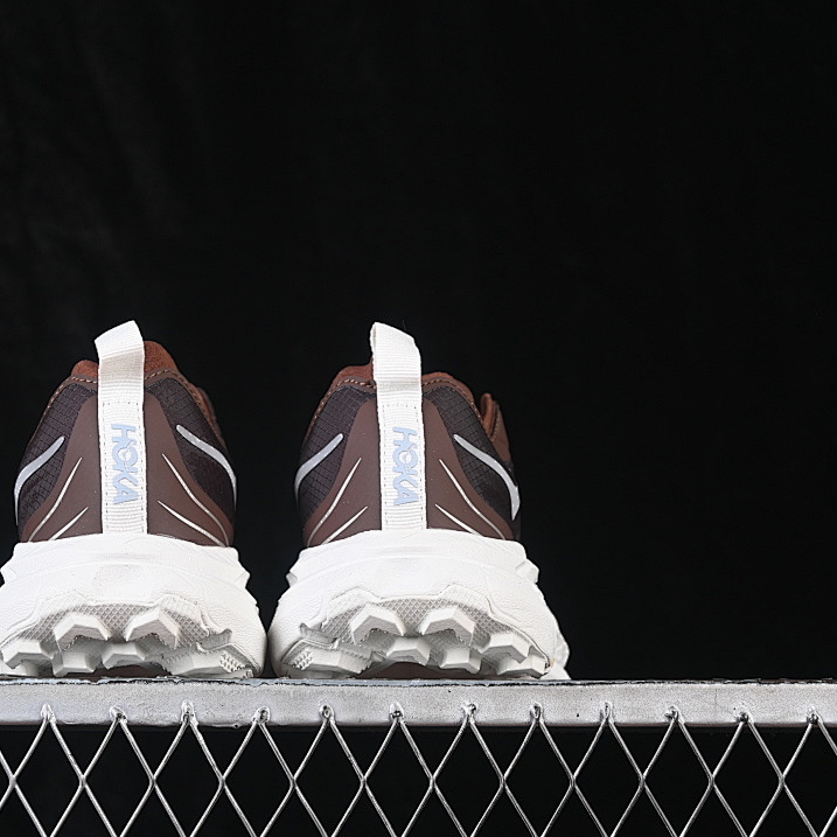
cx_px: 286
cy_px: 418
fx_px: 2626
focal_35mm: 96
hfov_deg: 18.1
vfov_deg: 18.1
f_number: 6.3
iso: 160
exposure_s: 1/80
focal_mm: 50
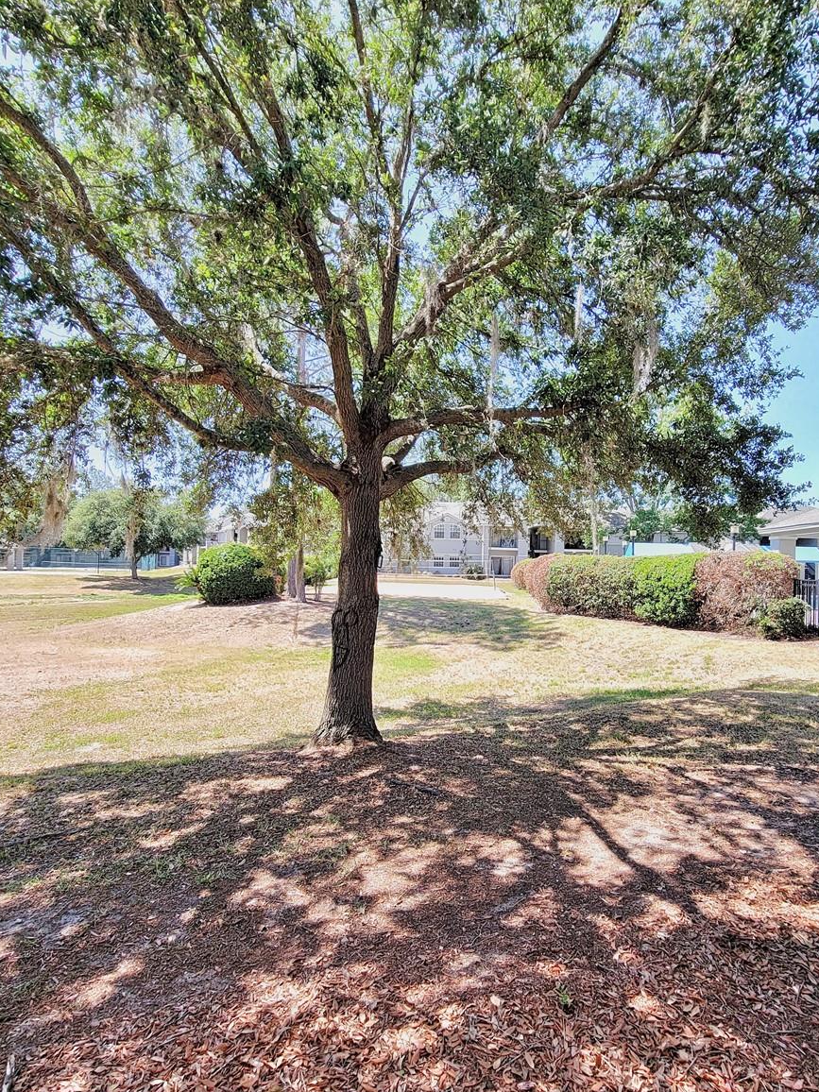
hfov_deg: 71.2
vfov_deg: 87.7
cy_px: 564
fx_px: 568
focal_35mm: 18
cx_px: 469
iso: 50
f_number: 2.2
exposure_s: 1/574
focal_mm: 2.2
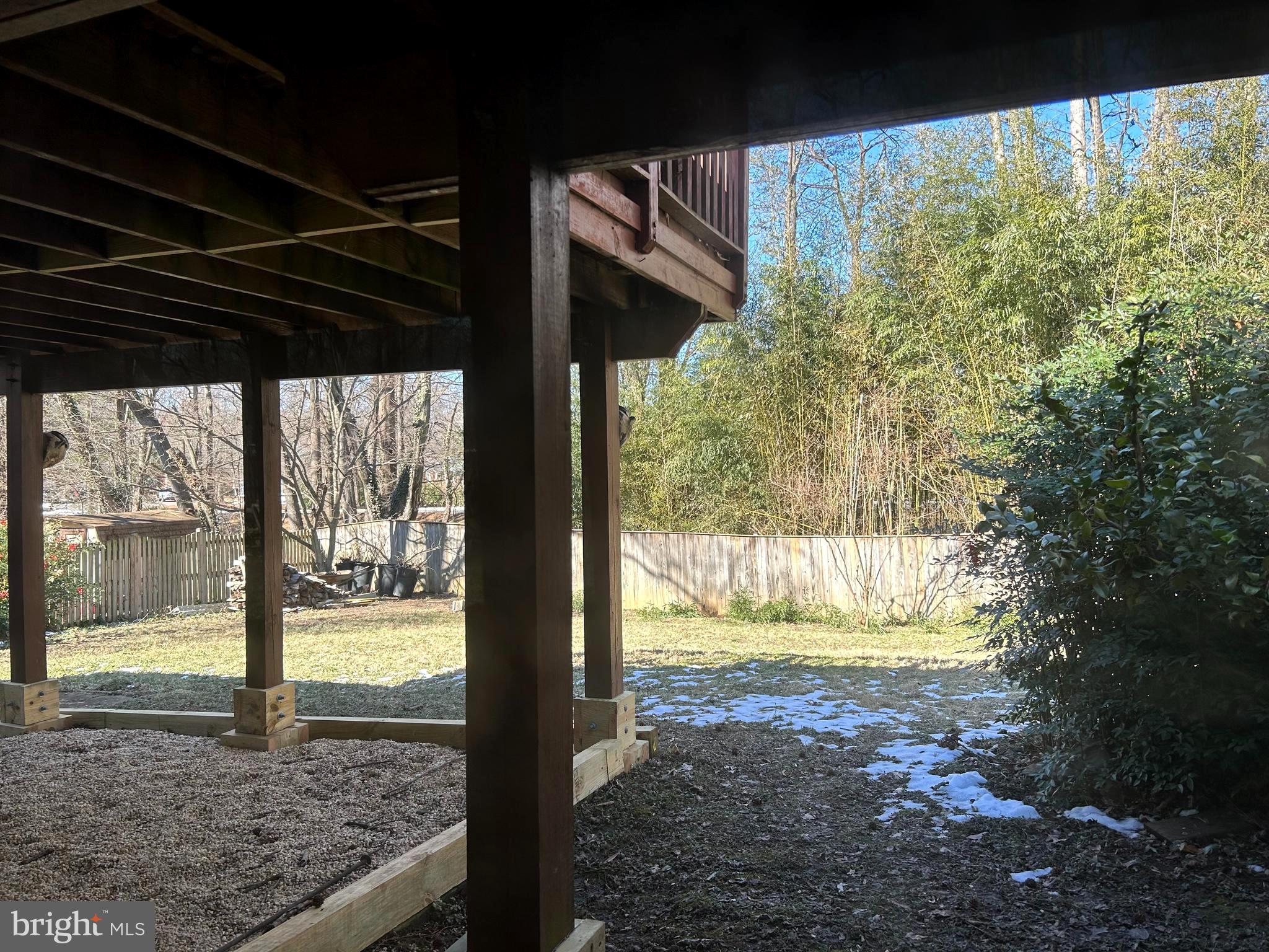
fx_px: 953
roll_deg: +1.2
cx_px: 634
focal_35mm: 26
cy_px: 476
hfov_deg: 67.3
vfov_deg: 53.1
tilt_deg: -0.8
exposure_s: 1/484
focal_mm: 5.7
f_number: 1.5
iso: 50
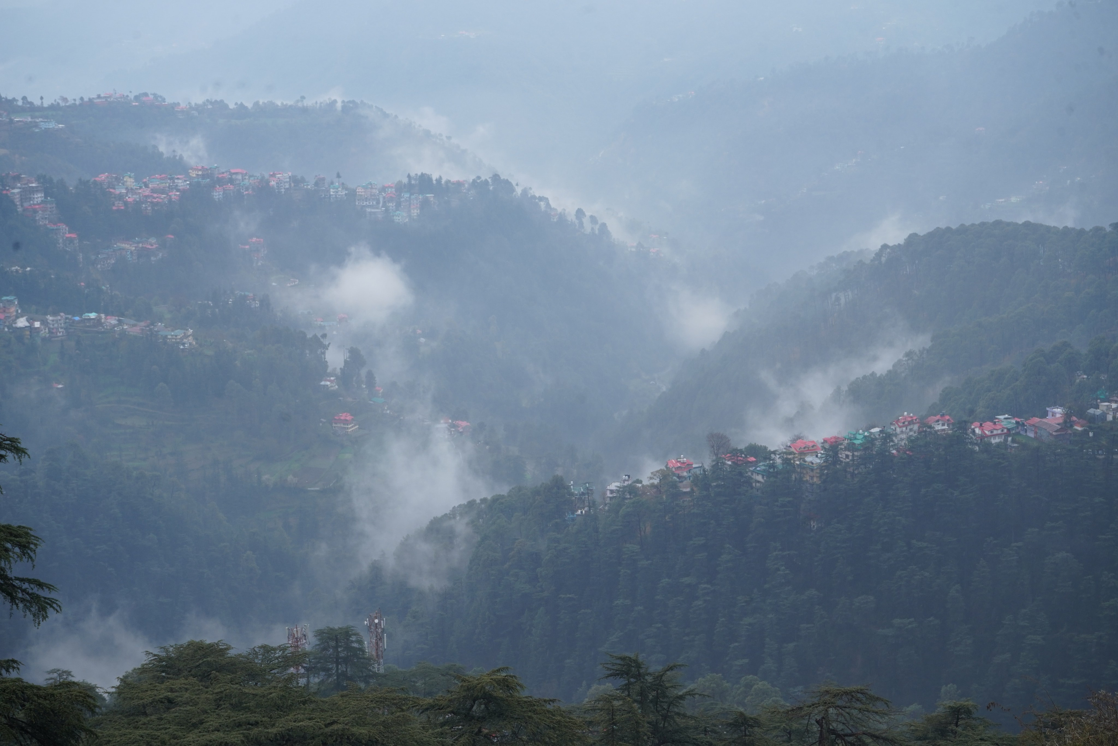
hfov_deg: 28.8
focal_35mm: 70
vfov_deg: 19.5
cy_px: 373
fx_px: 2174
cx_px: 559
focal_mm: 70
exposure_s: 1/320
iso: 800
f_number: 10
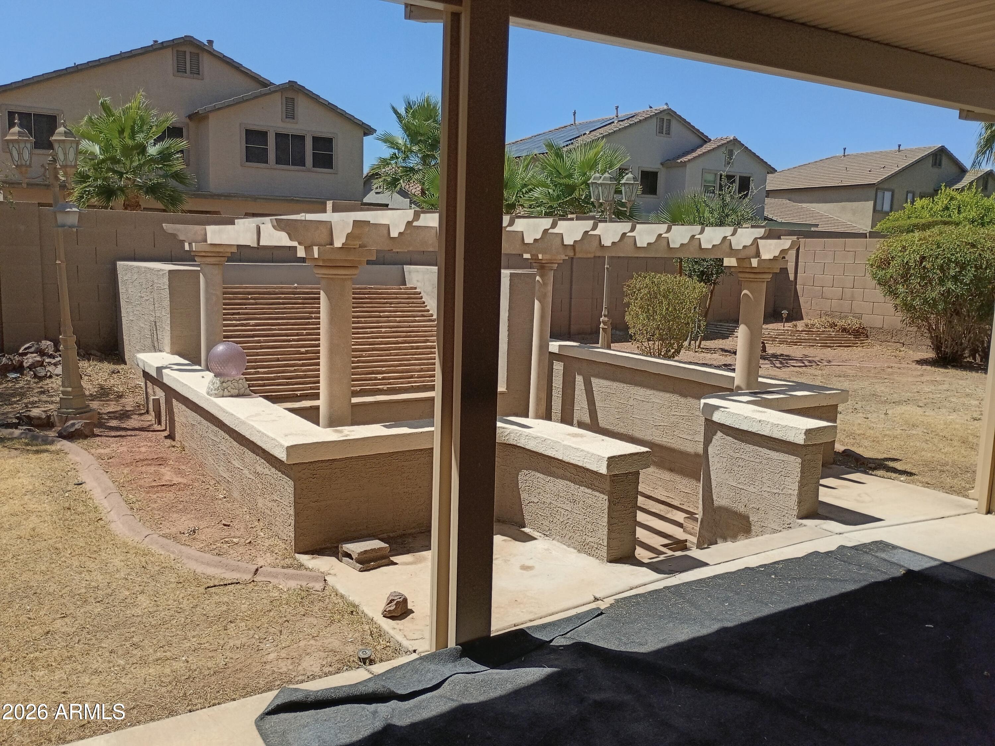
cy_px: 373
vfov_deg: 48.2
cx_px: 498
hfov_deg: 61.7
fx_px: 834
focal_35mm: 29
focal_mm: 4.27
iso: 105
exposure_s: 1/1401
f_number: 1.8
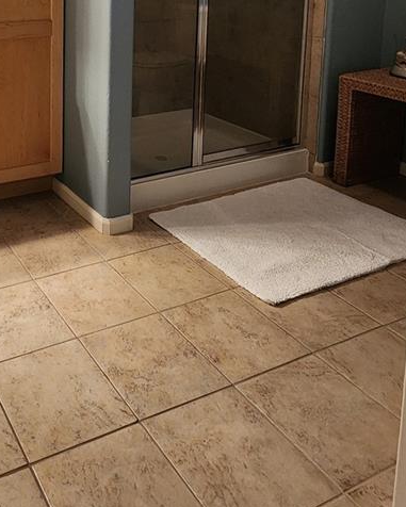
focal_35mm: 32
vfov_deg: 47.1
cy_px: 9
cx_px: 6
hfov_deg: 40.5
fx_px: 480
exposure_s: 1/60
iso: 400
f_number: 2.2
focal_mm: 2.2
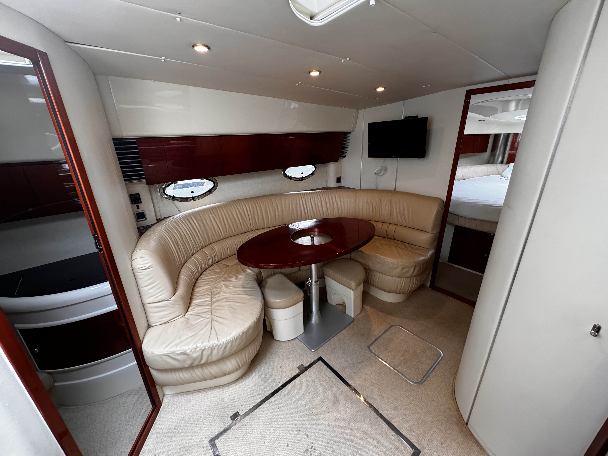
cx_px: 304
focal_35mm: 14
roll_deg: +1.8
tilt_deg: -19.5
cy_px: 228
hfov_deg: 102.1
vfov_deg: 85.7
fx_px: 246
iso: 320
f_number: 2.2
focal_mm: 2.22
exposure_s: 1/99
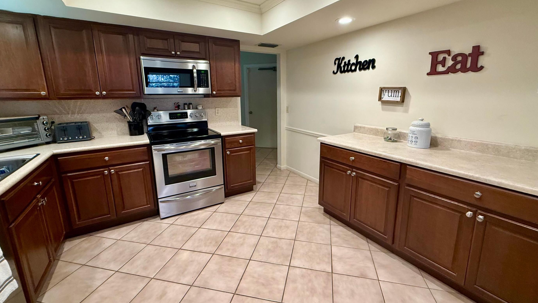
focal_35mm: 16
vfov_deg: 67.0
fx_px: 228
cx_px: 275
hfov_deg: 99.4
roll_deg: +0.4
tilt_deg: -10.3
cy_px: 138
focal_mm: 2.22
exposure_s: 1/60
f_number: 2.2
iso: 320
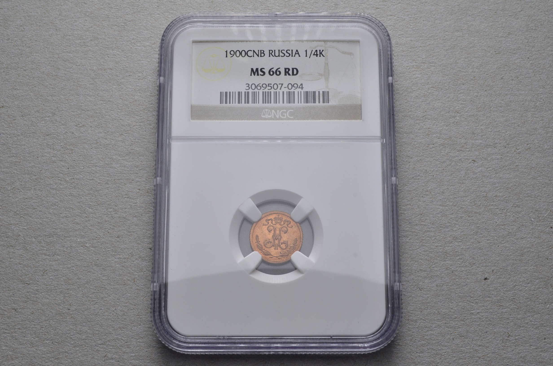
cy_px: 183
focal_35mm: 48
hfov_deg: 41.2
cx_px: 276
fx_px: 736
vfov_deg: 28.0
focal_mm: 32
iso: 400
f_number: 14
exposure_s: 1/250
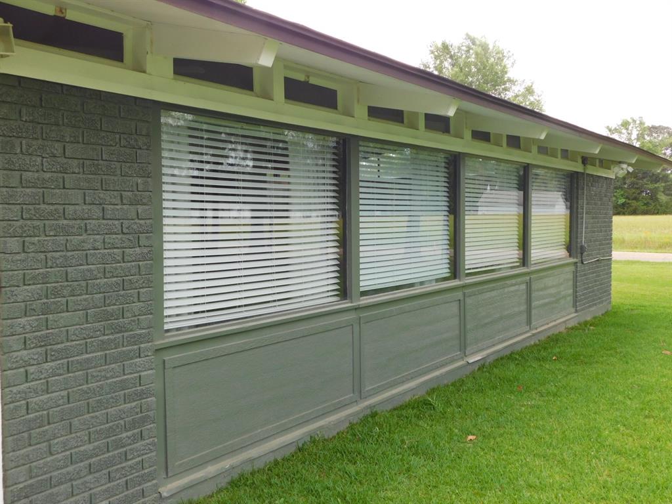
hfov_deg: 51.4
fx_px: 699
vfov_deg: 39.7
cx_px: 336
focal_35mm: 36
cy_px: 252
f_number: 3.5
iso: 125
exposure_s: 1/160
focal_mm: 6.3
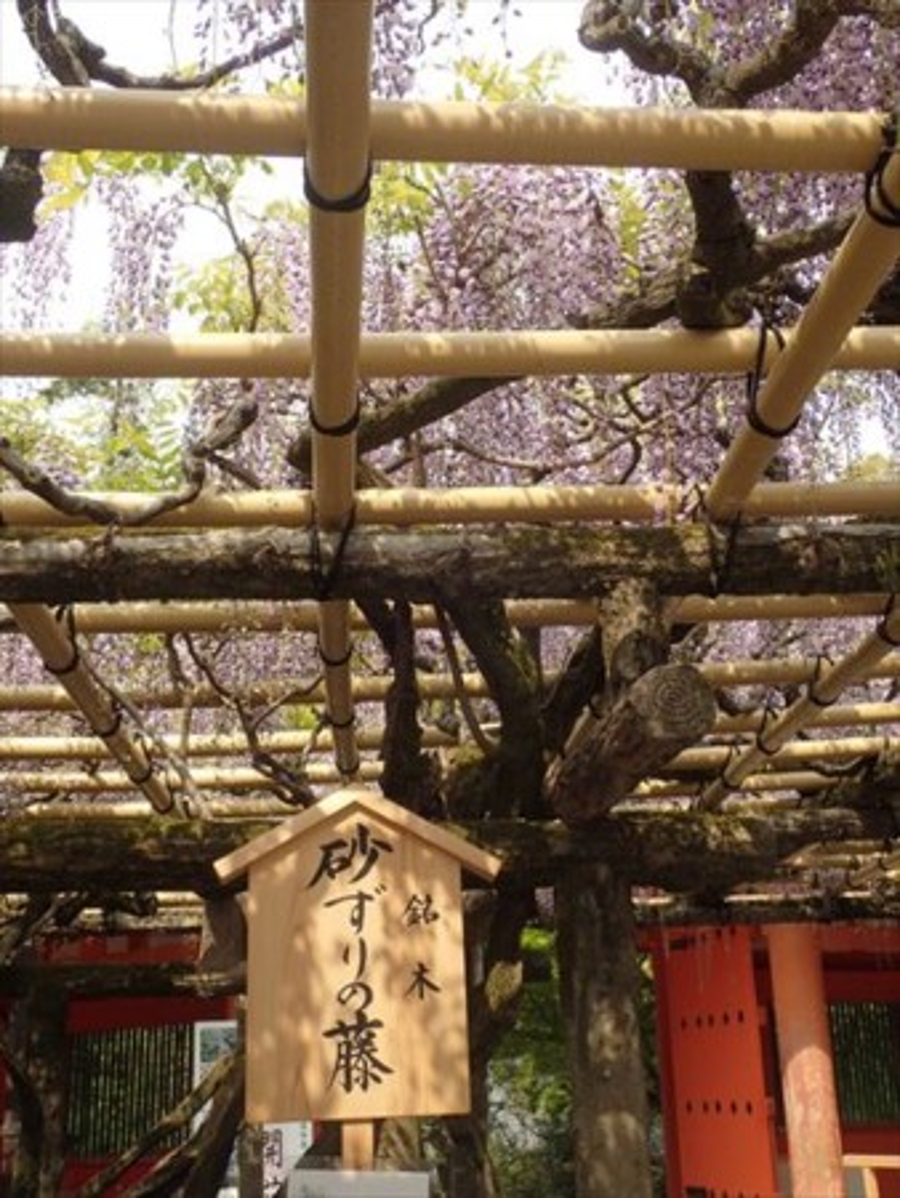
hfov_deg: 36.0
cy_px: 599
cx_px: 450
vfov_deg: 46.8
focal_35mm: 40
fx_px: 1385
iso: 200
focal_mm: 7.34
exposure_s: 1/640
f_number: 4
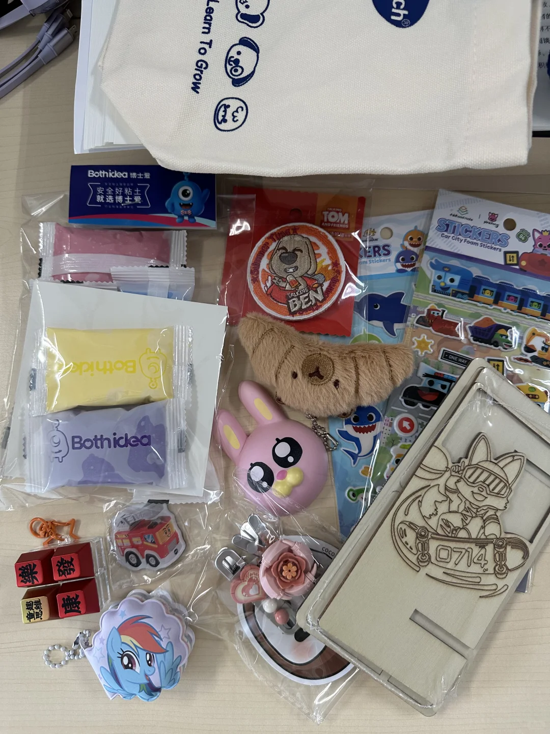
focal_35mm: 24
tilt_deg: -78.3
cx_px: 275
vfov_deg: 71.6
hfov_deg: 56.8
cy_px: 367
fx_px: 508
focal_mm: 6.86
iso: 200
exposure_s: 1/100
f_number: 1.78
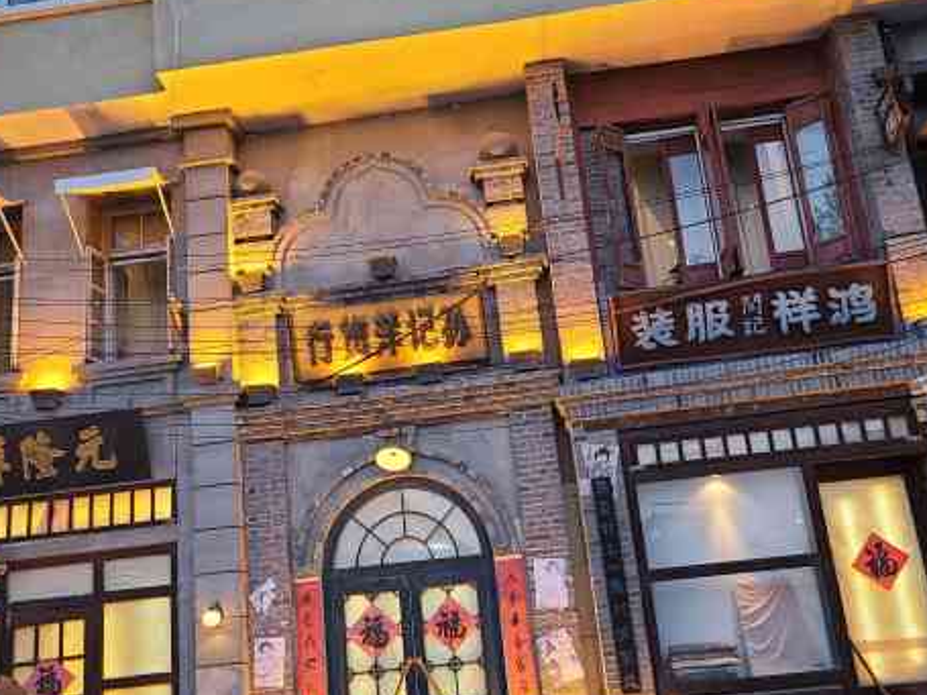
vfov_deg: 35.9
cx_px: 456
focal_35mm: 40
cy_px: 343
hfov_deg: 46.8
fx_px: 1071
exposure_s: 1/50
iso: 80
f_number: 1.8
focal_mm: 5.4
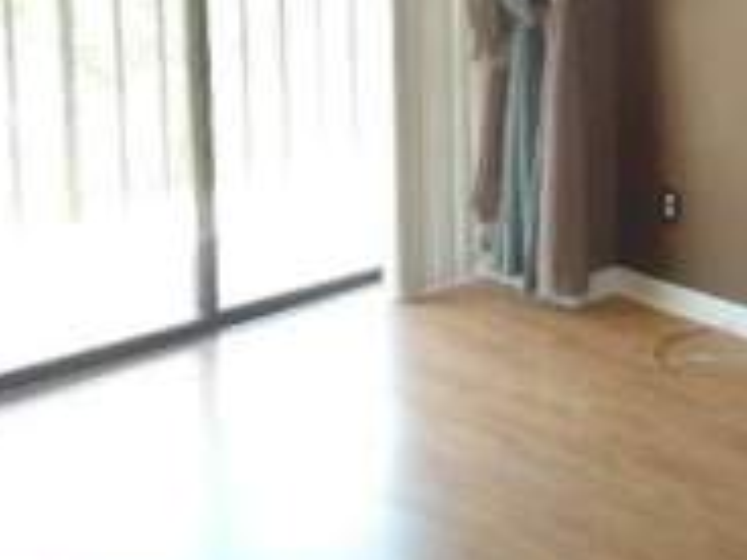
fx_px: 1467
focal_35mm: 68
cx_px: 686
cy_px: 45
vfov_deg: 21.1
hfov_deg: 27.4
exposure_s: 1/125
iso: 400
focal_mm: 4.7
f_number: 2.8
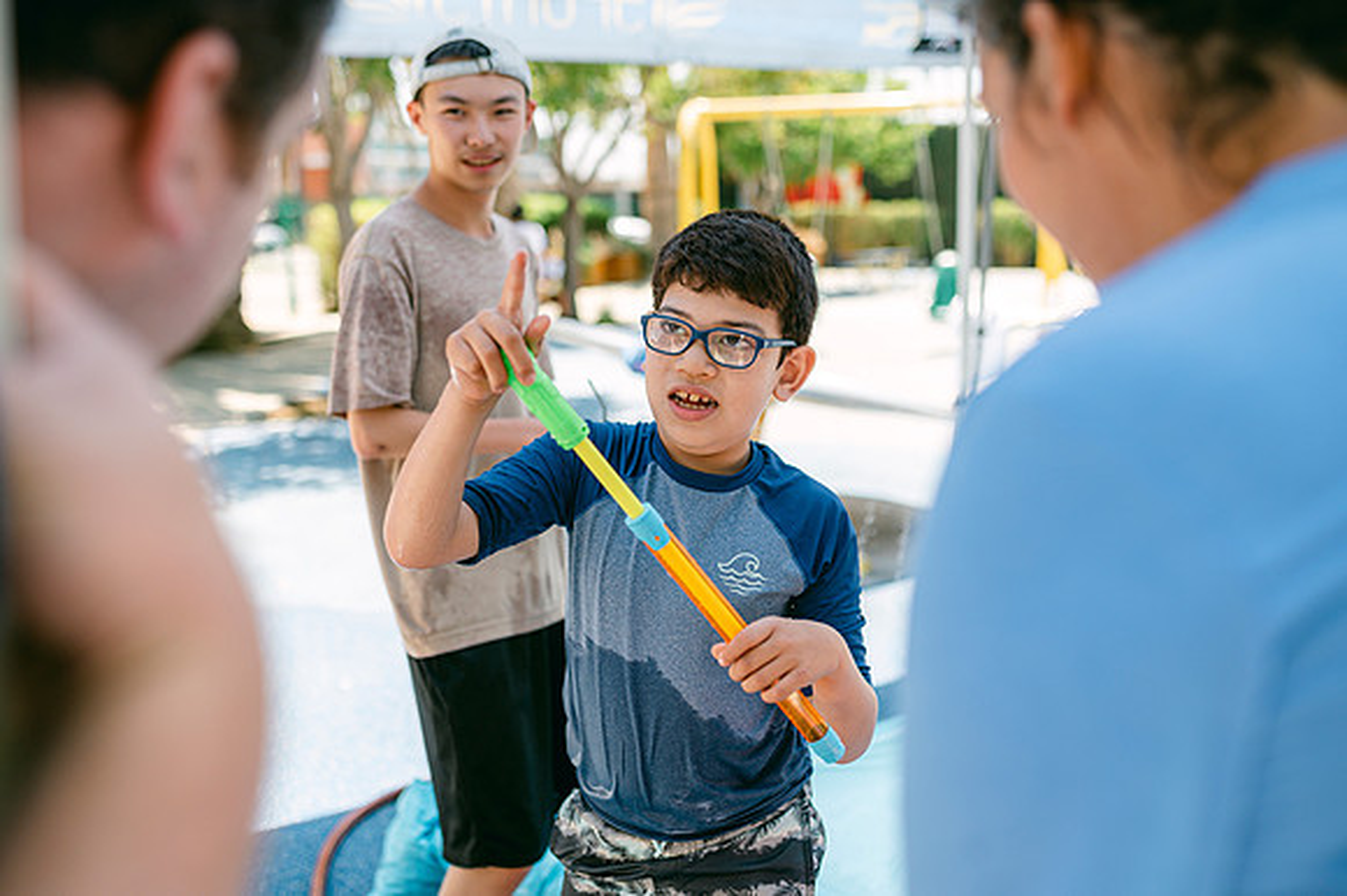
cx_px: 674
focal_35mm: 35
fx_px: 1309
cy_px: 448
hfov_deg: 54.5
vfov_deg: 37.8
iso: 100
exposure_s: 1/2000
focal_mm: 35
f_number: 2
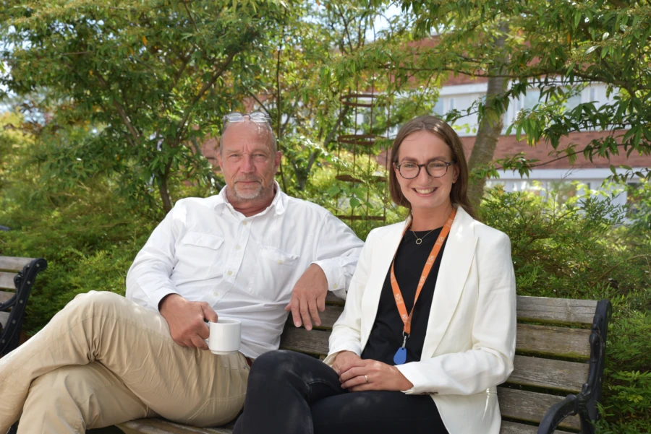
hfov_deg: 48.4
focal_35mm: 40
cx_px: 326
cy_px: 217
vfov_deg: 33.4
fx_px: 724
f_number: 8
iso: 250
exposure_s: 1/250
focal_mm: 40
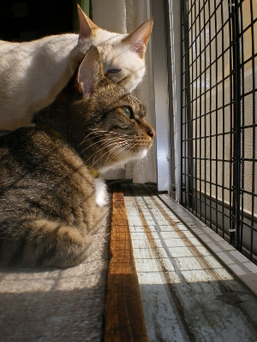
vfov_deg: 49.0
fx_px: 376
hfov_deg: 37.7
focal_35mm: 38
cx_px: 128
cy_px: 171
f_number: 4.6
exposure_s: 1/160
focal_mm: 6.3
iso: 64
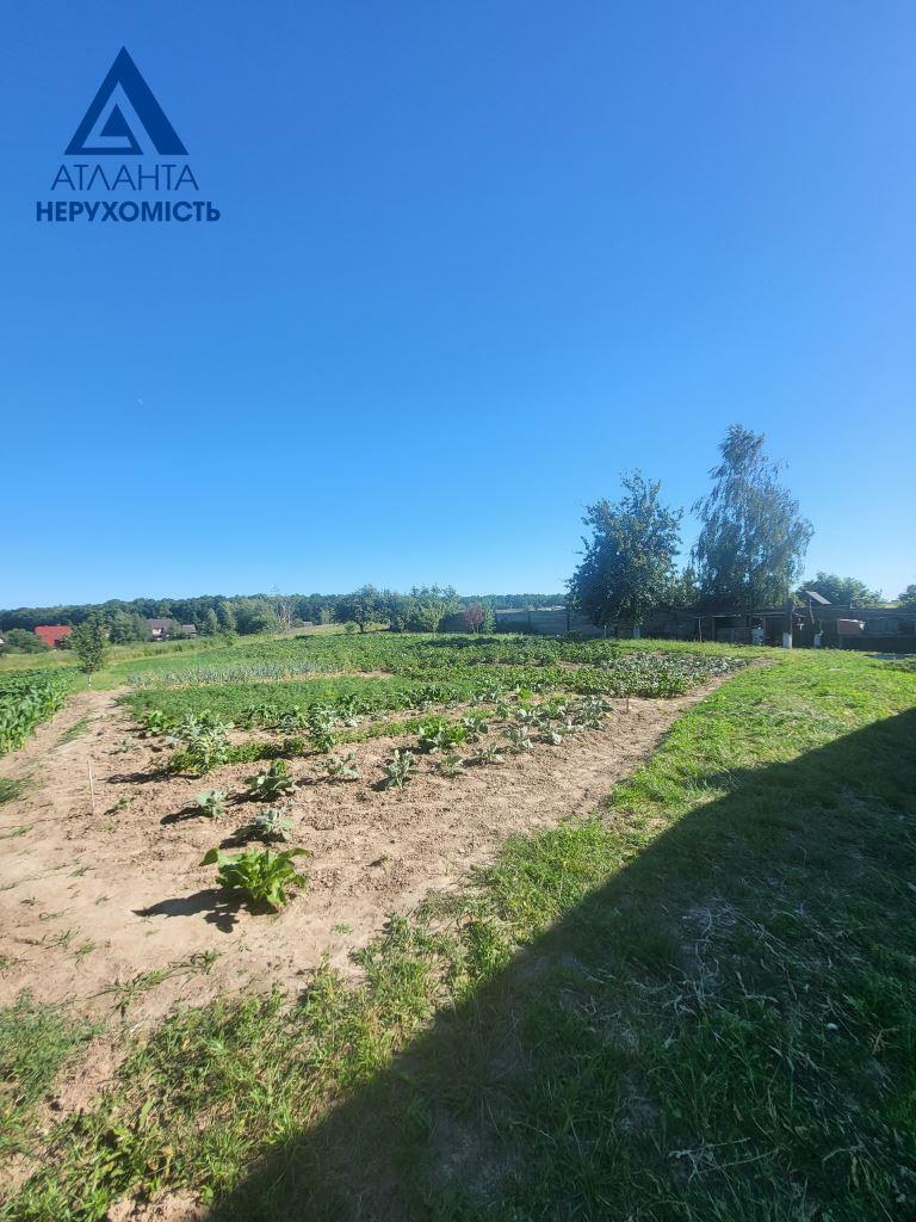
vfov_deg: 106.2
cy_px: 611
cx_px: 458
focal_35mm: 13
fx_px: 459
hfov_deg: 89.9
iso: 32
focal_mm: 1.74
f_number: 2.2
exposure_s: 1/668
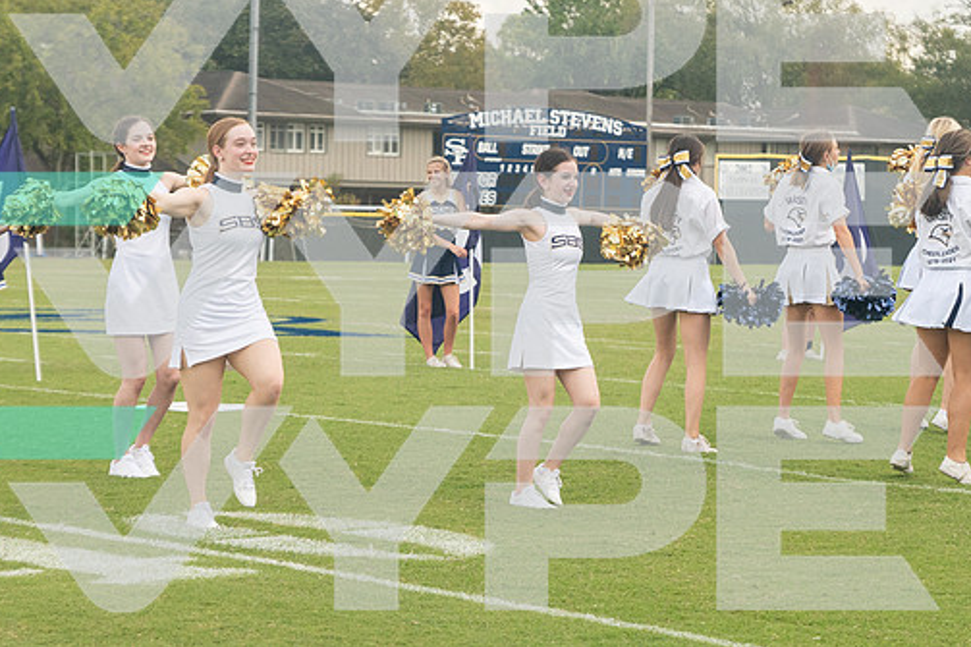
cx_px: 454
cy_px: 275
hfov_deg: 17.6
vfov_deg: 11.8
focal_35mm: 116
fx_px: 3128
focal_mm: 67
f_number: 3.5
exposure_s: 1/800
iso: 800
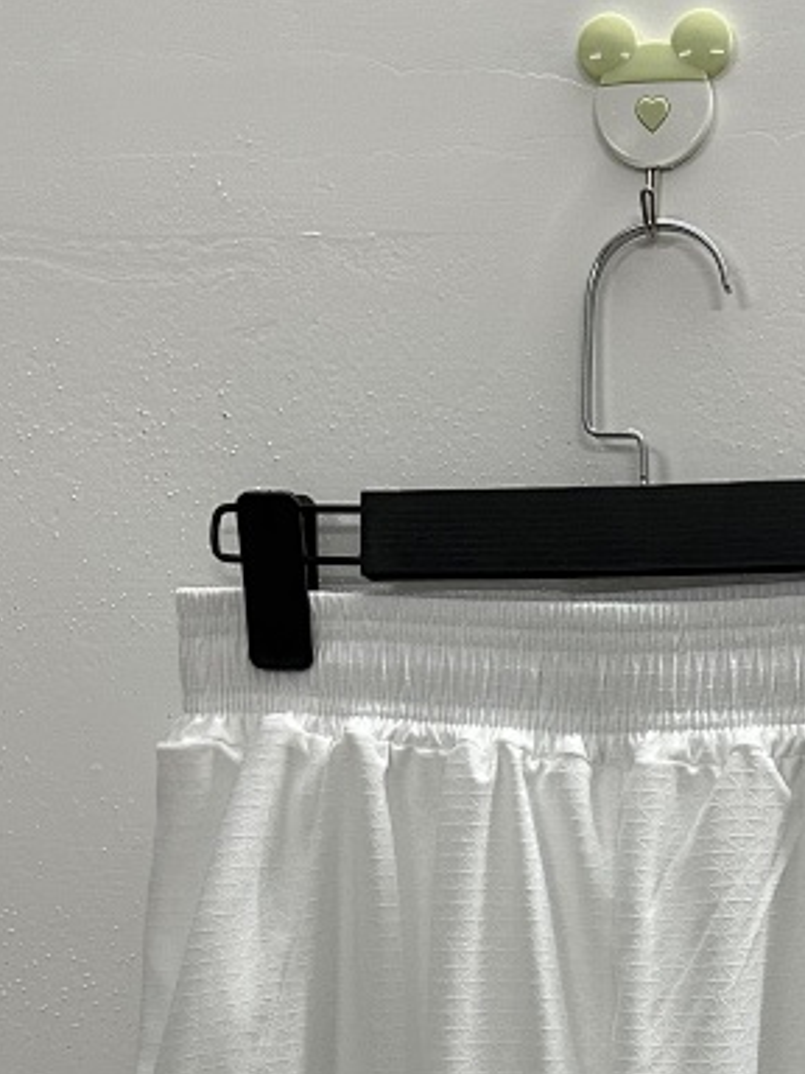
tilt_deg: -7.3
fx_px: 1550
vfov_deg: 35.8
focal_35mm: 50
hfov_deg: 28.7
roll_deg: -0.7
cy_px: 971
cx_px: 601
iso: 200
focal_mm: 6.86
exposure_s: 1/121
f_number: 1.78
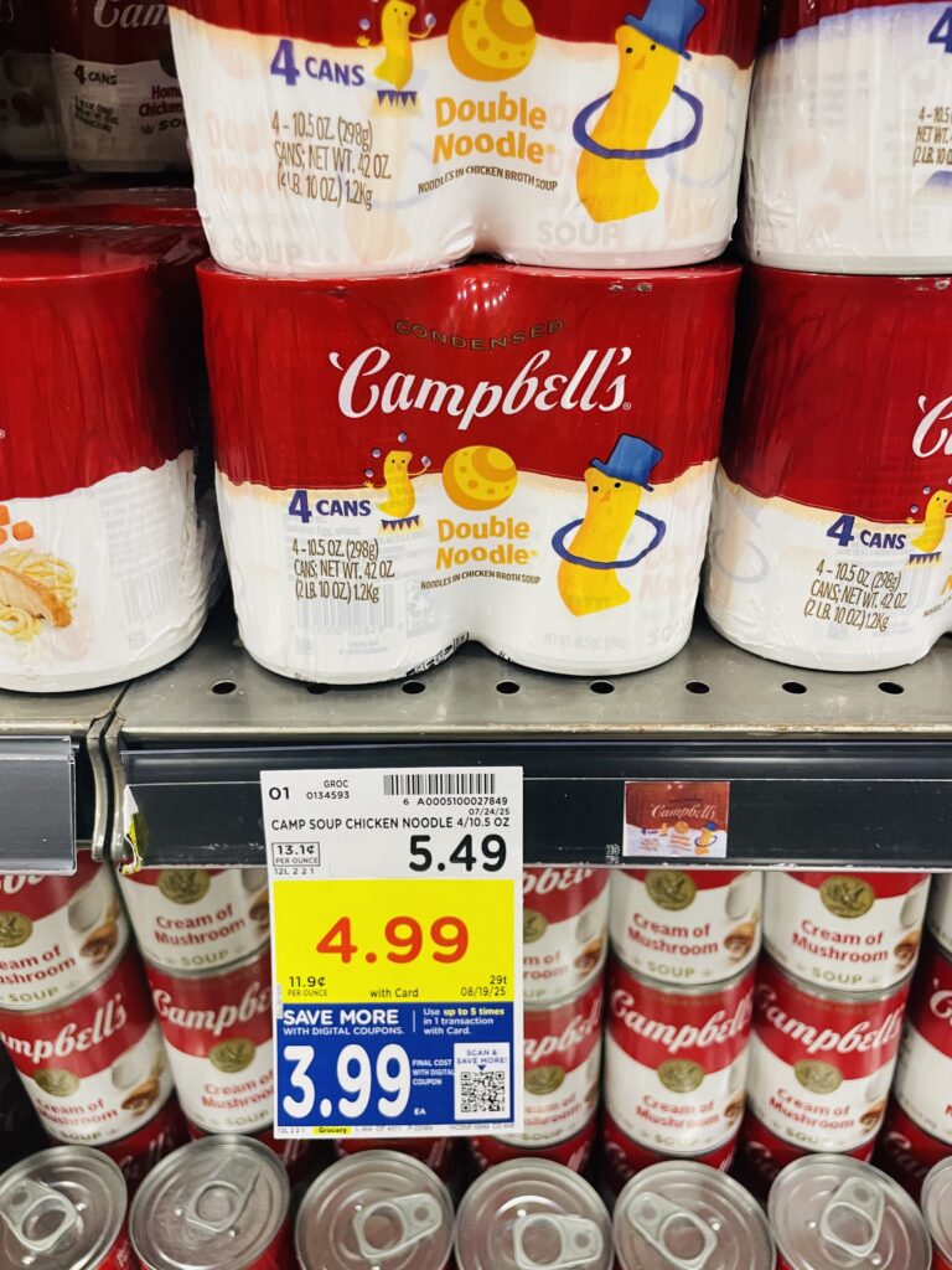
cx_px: 476
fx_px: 953
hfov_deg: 53.1
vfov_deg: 67.3
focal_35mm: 26
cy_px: 635
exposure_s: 1/60
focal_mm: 4.2
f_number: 1.6
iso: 160
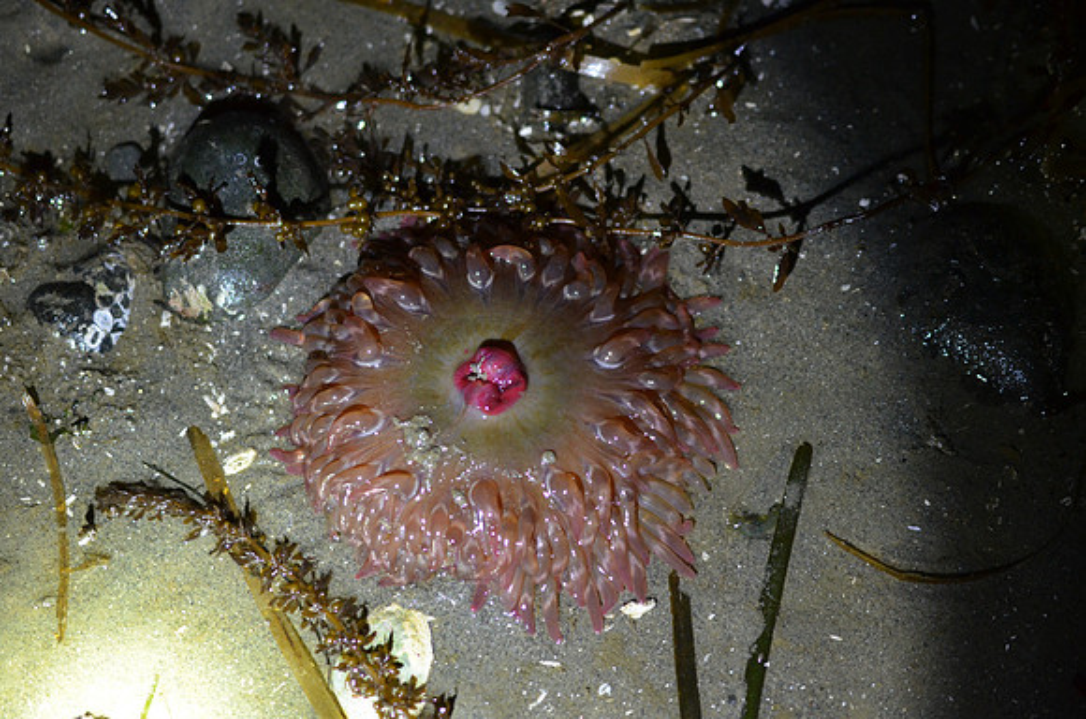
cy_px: 360
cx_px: 543
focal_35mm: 60
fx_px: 1806
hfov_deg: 33.5
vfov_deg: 22.5
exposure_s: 1/125
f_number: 2.8
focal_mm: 40
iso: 1600
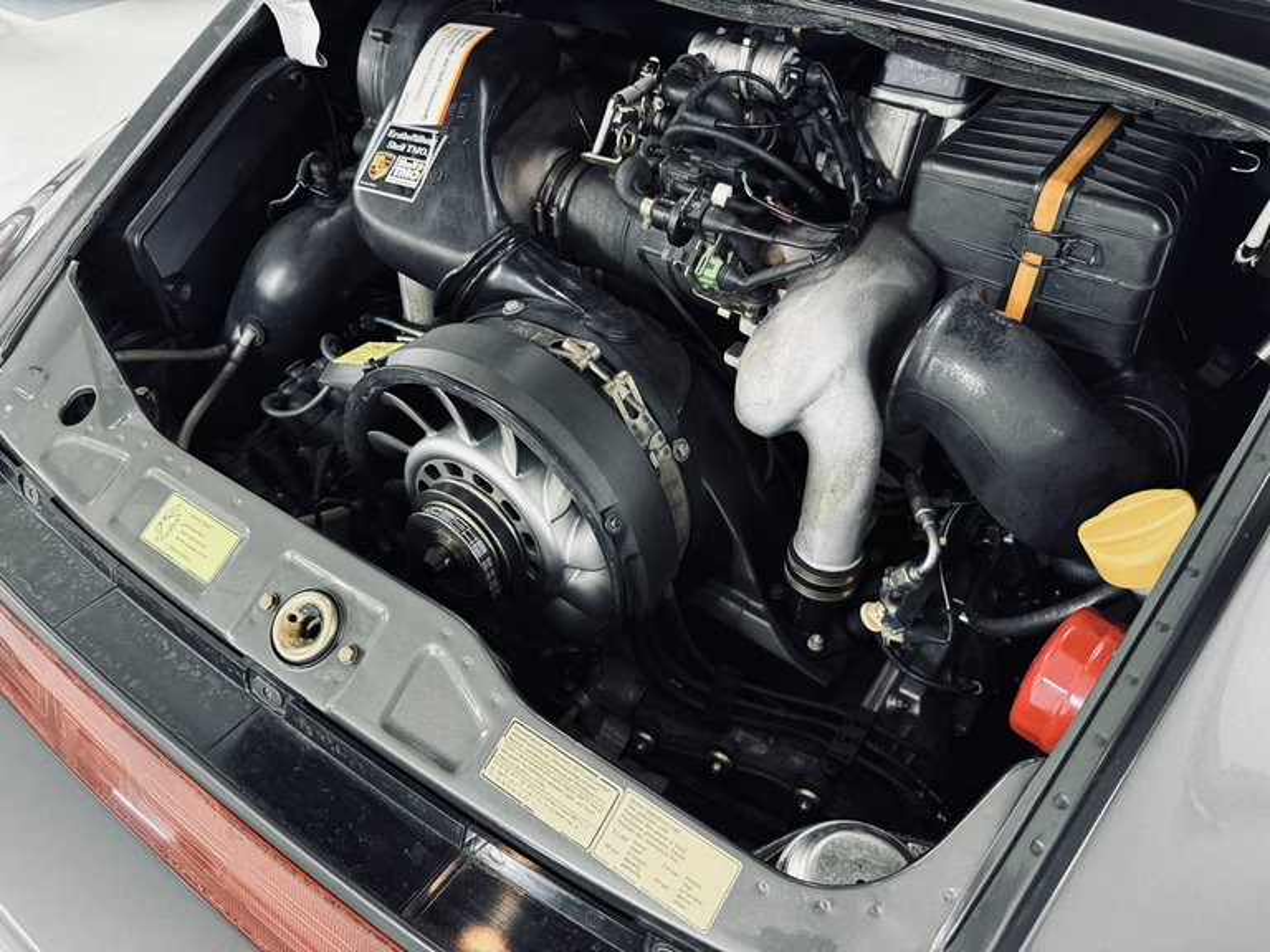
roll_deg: +0.5
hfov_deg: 71.6
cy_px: 476
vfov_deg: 56.8
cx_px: 635
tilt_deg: -42.0
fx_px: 881
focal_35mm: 24
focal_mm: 6.76
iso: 800
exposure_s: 1/33
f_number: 1.78
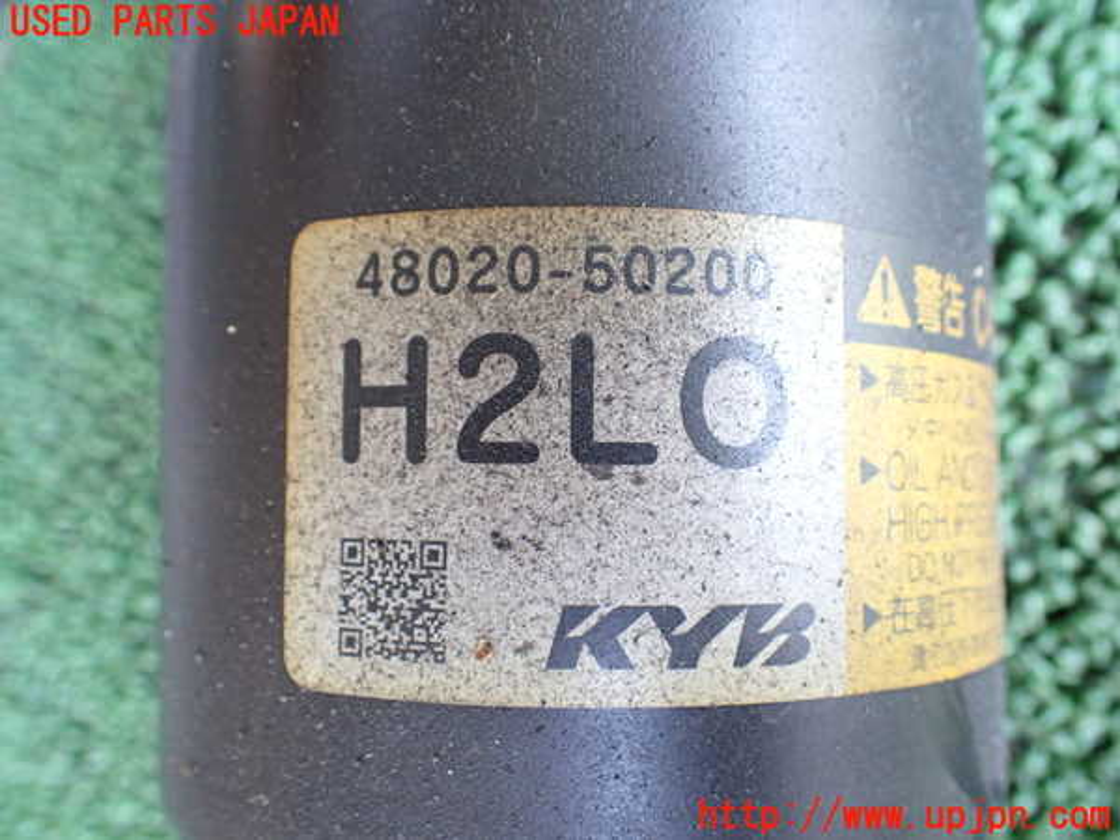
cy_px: 420
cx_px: 560
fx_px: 971
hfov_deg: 60.0
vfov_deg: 46.8
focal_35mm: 30
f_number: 2.3
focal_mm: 5.4
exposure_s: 1/125
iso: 500
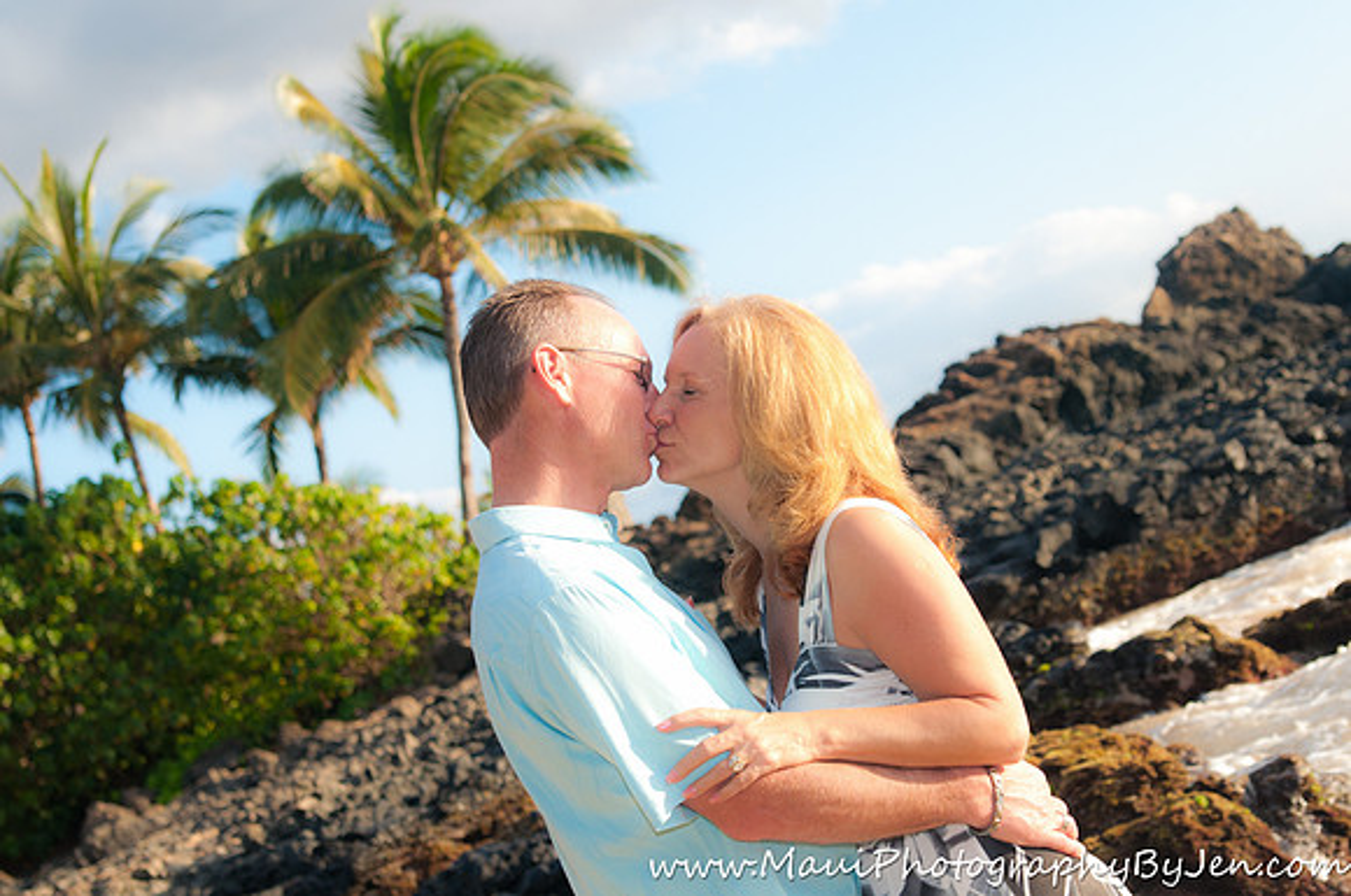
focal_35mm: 72
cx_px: 676
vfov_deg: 18.9
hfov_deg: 28.1
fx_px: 2698
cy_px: 448
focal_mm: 48
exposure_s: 1/400
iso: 200
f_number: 4.5
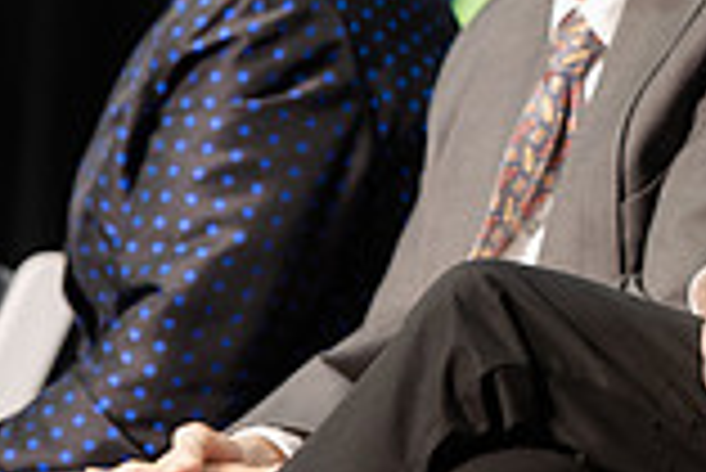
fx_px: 11601
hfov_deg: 3.5
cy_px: -79
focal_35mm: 591
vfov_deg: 2.3
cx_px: 976
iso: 1250
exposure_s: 1/125
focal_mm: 160
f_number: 3.2
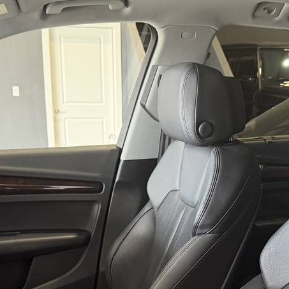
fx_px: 567
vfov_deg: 27.5
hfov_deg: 28.5
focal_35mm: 60
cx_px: 172
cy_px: 265
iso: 320
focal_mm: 6.76
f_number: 1.78
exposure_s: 1/60
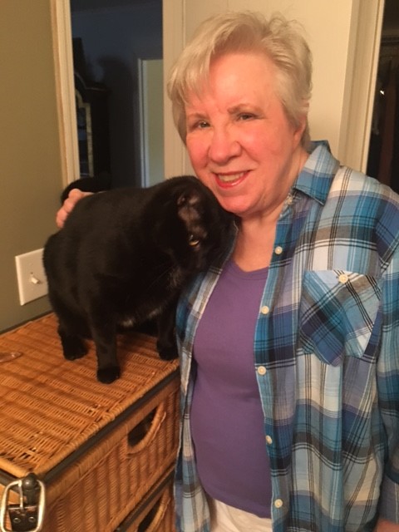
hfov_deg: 48.2
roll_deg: +1.3
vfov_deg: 61.7
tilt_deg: -14.8
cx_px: 200
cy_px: 266
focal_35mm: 29
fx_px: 446
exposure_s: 1/15
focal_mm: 4.15
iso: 200
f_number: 2.2
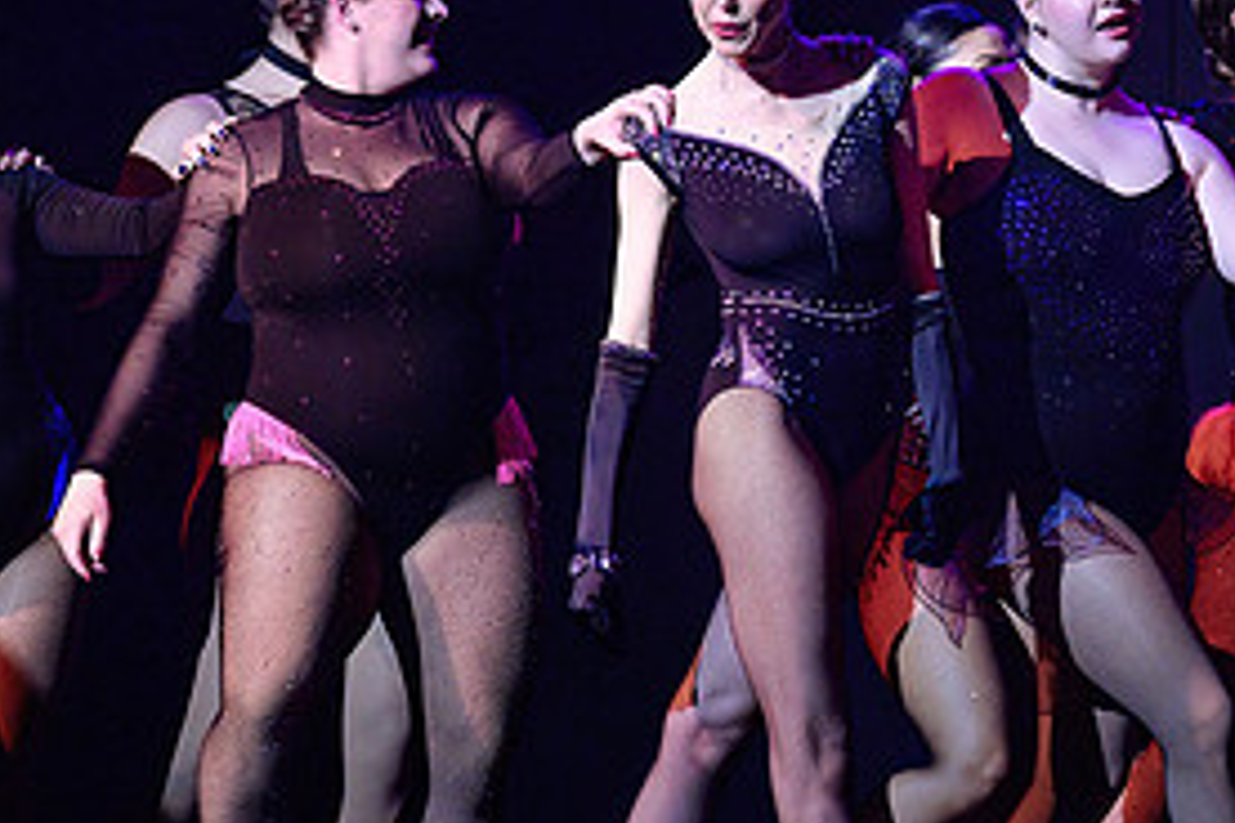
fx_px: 10908
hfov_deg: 6.5
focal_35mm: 318
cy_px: 358
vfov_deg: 4.3
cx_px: 762
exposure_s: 1/200
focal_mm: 122
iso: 1600
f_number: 2.8
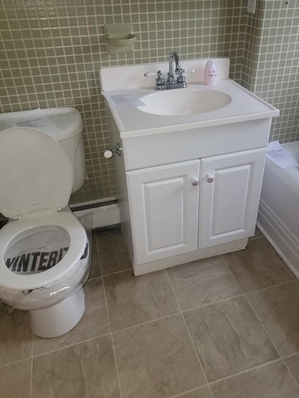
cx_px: 180
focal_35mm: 29
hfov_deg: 48.0
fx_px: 334
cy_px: 166
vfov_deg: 61.3
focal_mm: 6.7
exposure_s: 1/30
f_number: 1.8
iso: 100
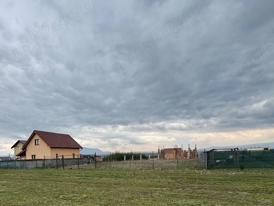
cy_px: 162
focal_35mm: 24
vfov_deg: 53.4
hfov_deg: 67.8
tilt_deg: -1.9
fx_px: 190
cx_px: 74
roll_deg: +2.2
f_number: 2.2
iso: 40
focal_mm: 2.22
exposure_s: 1/473
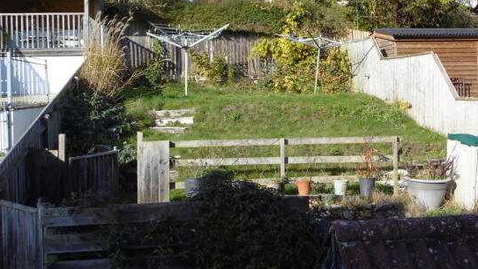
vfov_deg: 28.8
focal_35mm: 41
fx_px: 520
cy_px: 87
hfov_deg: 49.4
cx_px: 246
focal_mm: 6.4
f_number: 3.5
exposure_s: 1/640
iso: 100
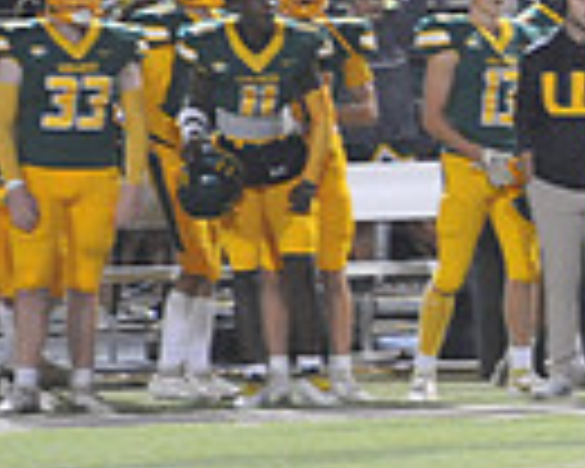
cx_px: 1192
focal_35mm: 840
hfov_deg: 2.3
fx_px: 14544
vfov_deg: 1.8
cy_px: 216
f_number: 4
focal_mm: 200
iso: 4000
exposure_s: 1/160
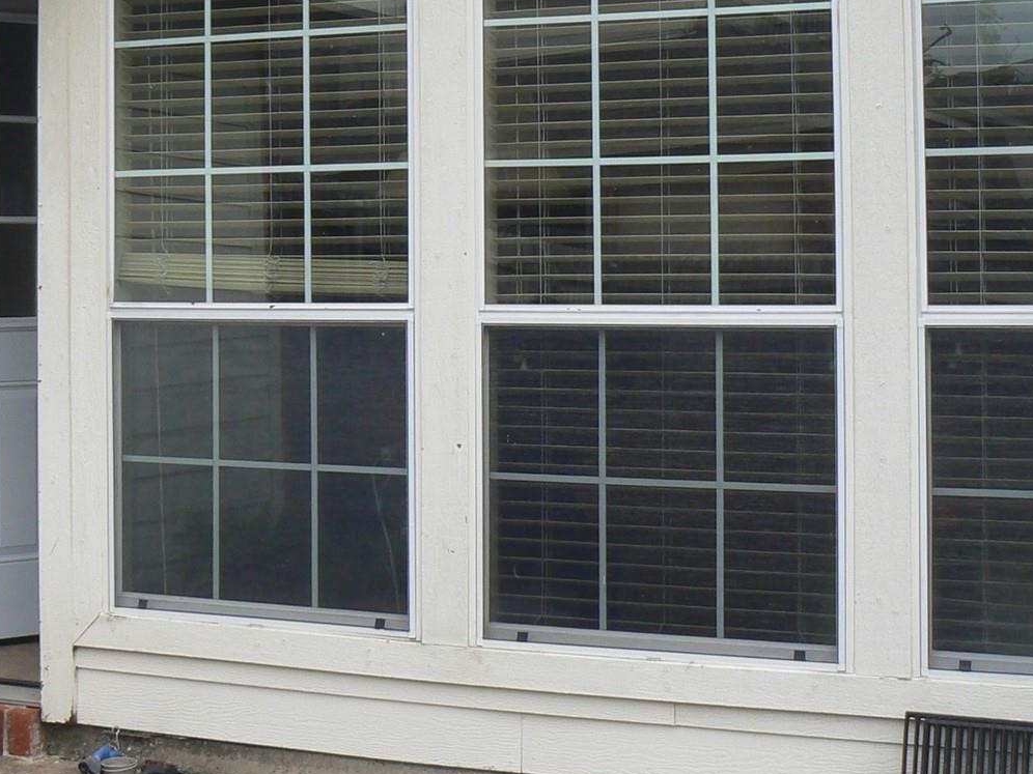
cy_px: 99
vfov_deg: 19.6
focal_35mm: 74
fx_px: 2208
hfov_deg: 26.1
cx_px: 308
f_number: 5.6
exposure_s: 1/320
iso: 80
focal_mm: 6
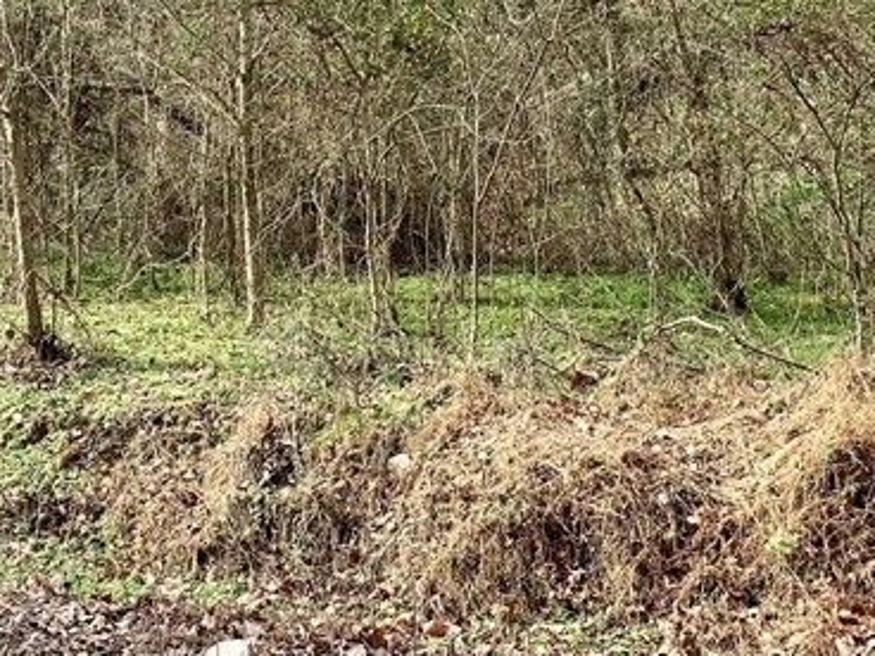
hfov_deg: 25.0
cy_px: 57
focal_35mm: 78
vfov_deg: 18.6
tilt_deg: +3.0
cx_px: 473
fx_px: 1972
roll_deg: +0.6
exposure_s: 1/375
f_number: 1.8
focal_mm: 3.99
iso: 20
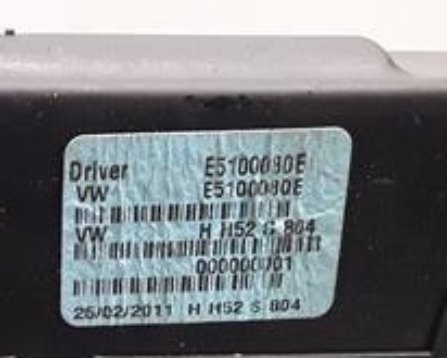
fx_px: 1125
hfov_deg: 20.9
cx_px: -91
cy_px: 336
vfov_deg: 17.7
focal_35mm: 85
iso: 100
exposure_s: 1/50
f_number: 1.9
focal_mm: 2.91
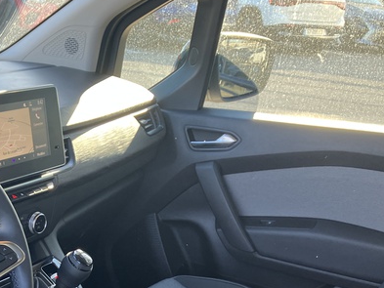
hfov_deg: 31.7
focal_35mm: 57
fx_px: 633
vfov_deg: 24.9
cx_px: 18
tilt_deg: -24.6
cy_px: 263
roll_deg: -3.6
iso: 80
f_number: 1.8
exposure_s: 1/121
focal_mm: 3.99
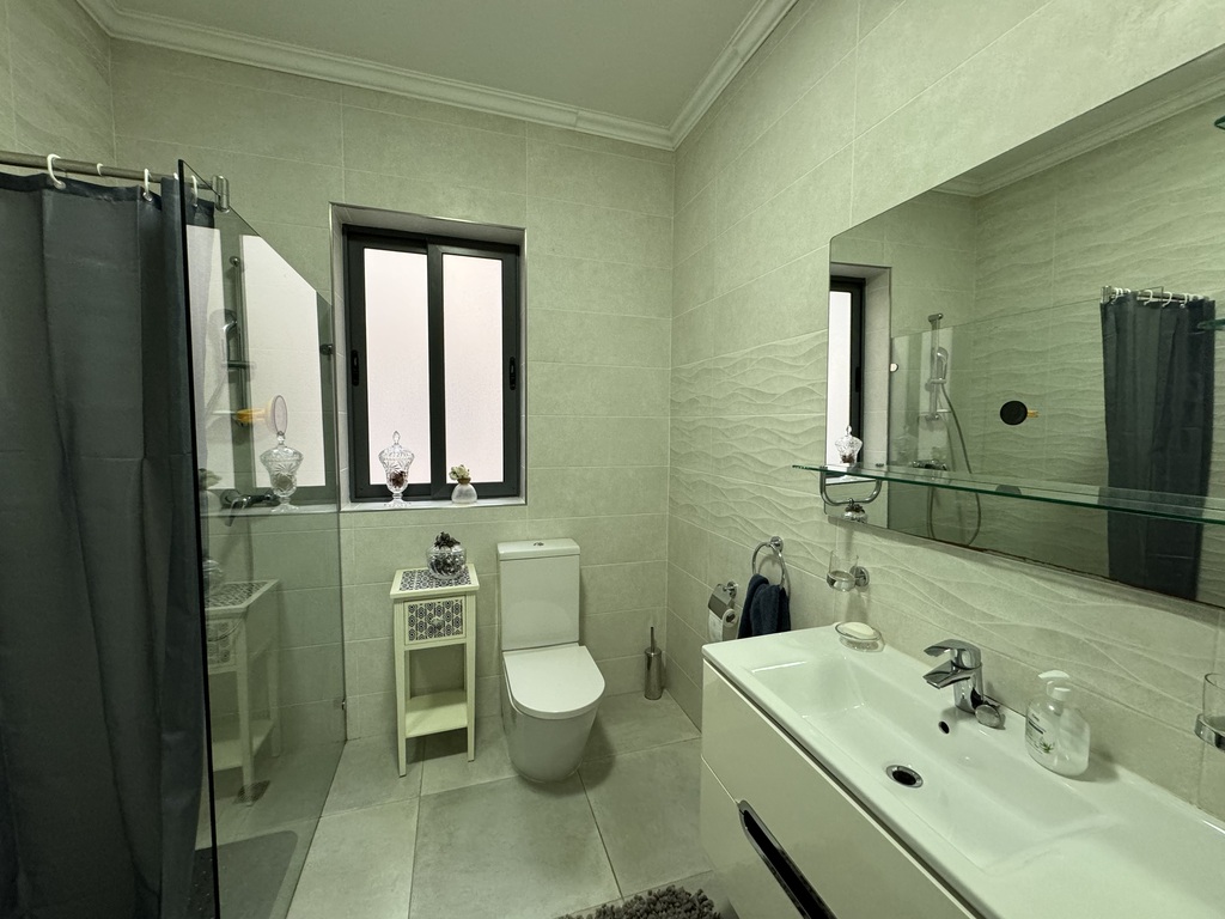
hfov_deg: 102.1
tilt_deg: -4.5
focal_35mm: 14
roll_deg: -1.4
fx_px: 495
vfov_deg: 85.7
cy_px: 460
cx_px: 612
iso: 250
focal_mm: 2.22
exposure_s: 1/100
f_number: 2.2
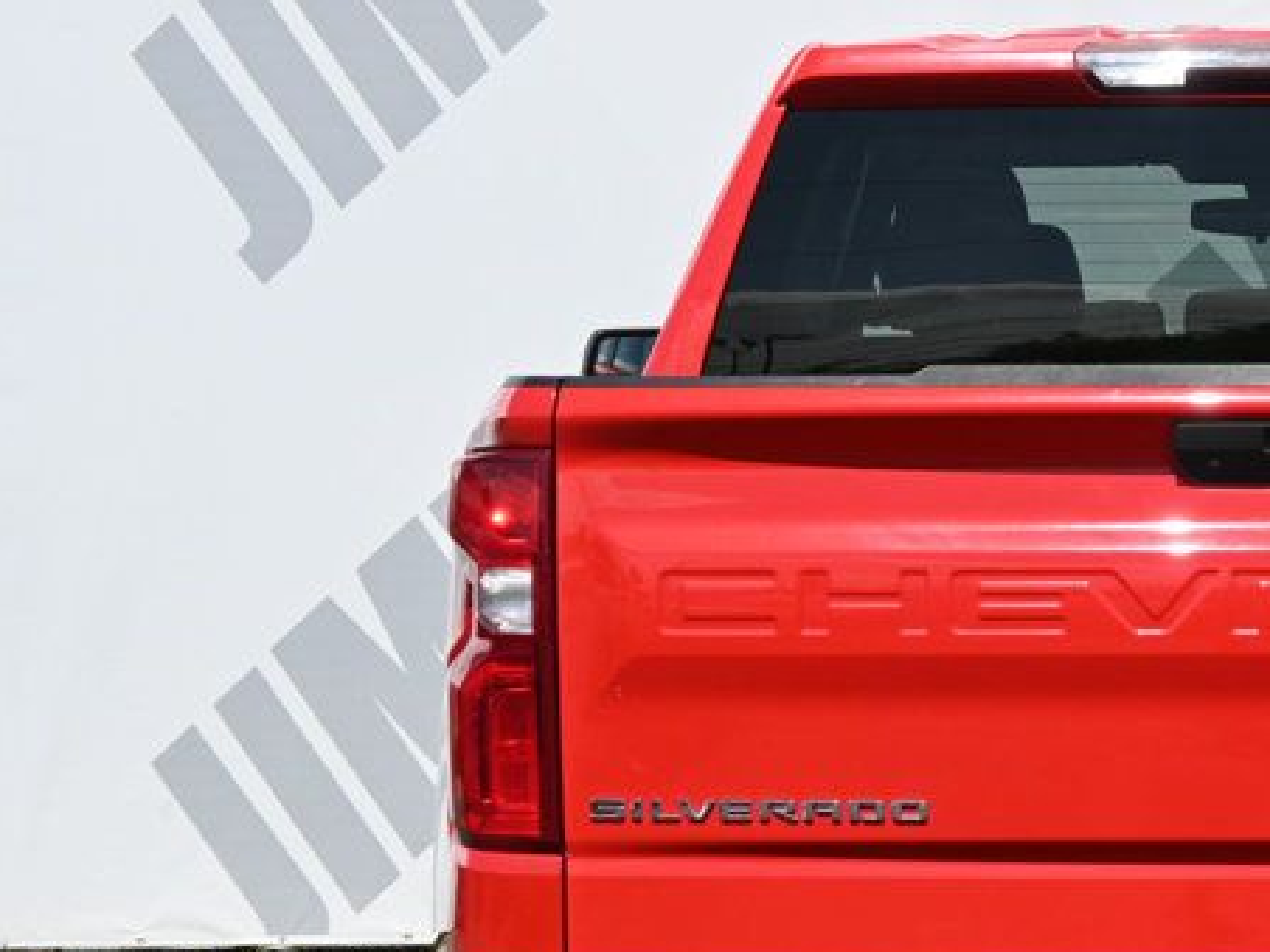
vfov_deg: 10.3
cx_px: 1295
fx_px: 5283
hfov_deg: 13.5
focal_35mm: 144
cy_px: 692
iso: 100
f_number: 6
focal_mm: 44
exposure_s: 1/250
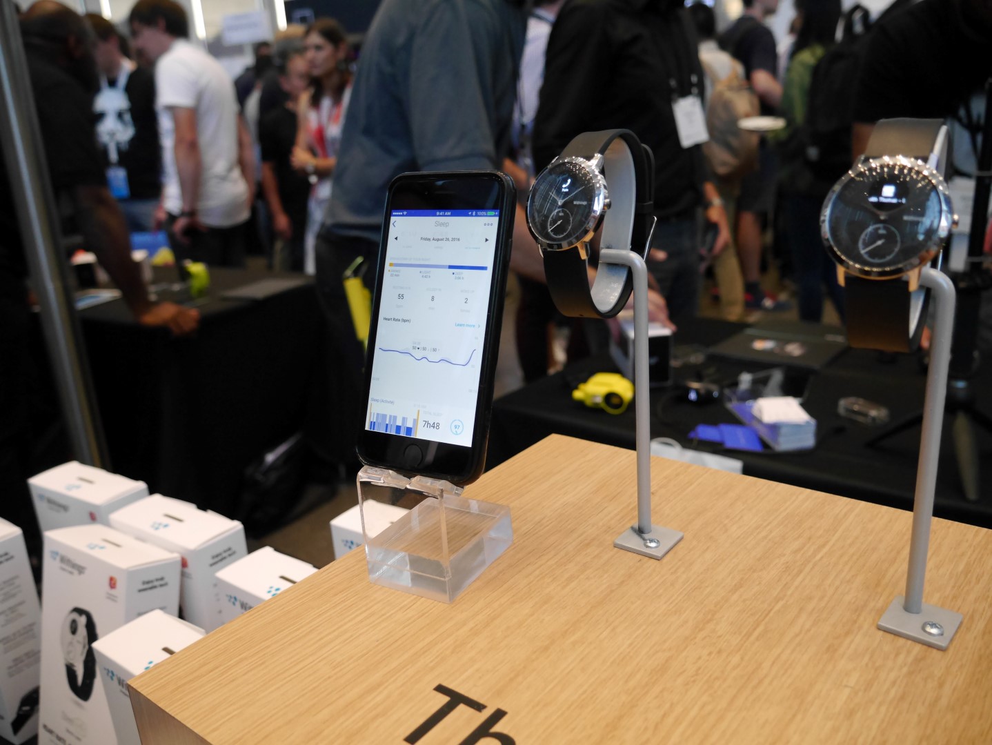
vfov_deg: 49.8
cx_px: 496
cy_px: 372
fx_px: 803
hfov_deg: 63.4
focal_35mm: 28
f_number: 3.5
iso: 1250
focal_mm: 14
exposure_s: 1/60
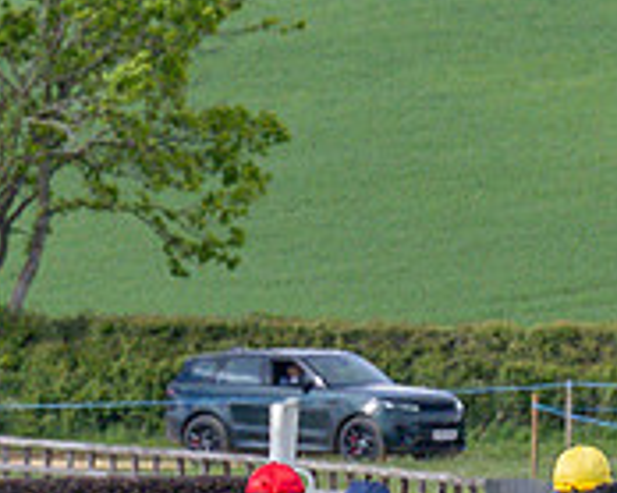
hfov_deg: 1.3
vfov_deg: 1.1
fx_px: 26555
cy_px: 328
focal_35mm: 1455
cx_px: 458
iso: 400
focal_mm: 135
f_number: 5
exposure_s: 1/2500
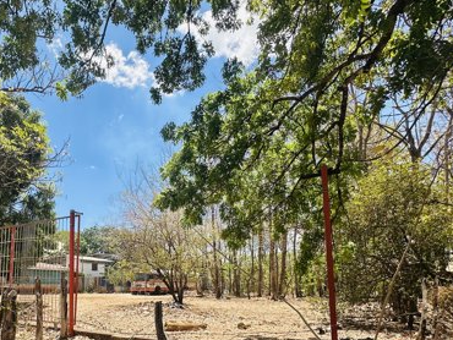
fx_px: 314
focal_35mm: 24
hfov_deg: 68.3
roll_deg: -0.1
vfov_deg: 54.5
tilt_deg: +6.0
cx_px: 130
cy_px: 251
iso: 50
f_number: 2.2
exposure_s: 1/1261
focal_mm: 2.22
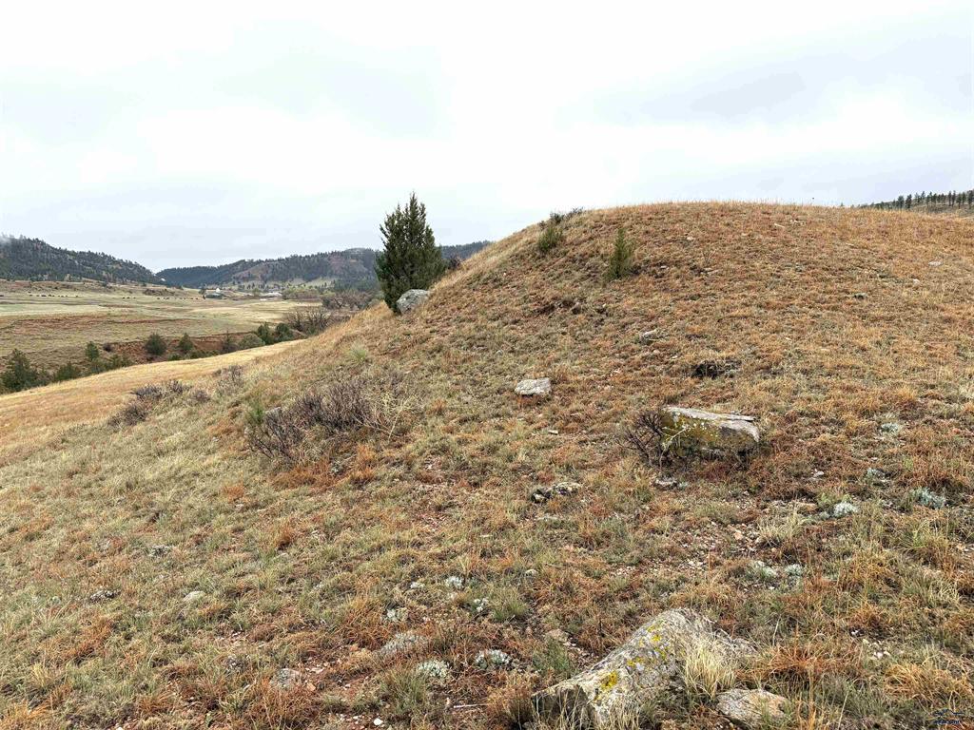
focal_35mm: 24
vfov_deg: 56.8
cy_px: 365
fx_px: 675
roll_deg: +0.3
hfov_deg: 71.6
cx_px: 487
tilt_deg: -7.2
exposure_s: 1/1618
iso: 80
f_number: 1.78
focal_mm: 6.76
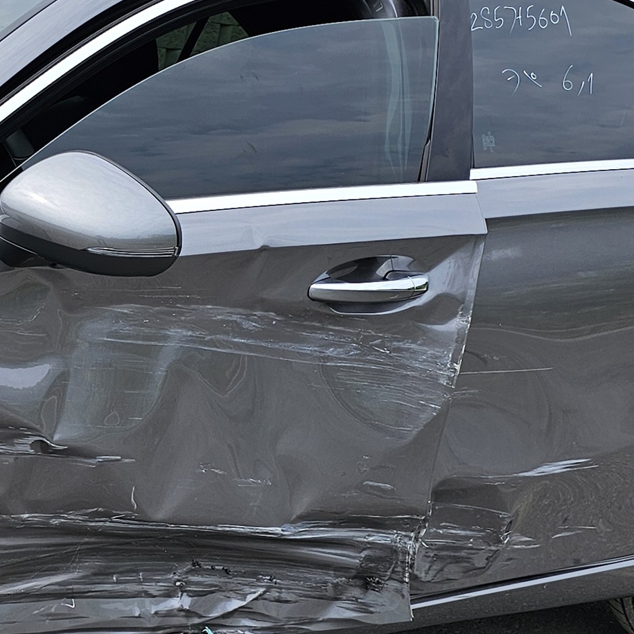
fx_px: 1658
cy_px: 364
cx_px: -182
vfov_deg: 21.6
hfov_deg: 19.9
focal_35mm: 80
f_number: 1.7
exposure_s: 1/364
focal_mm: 6.3
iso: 10
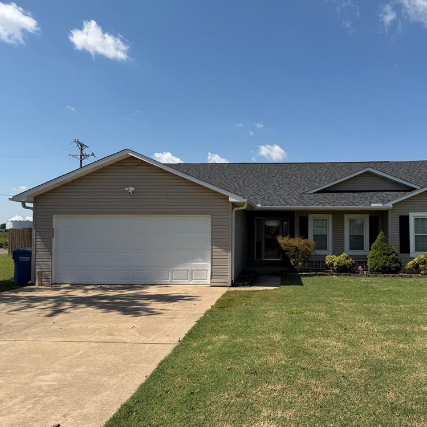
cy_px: 217
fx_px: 405
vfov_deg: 55.6
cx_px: 259
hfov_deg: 55.2
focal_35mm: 29
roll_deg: -0.1
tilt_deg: +2.0
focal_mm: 6.76
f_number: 1.78
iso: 80
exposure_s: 1/5714
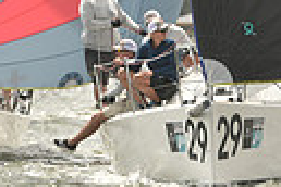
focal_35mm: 1797
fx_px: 14025
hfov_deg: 1.1
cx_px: 200
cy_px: -32
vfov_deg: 0.8
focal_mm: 400
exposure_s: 1/1250
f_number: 5.6
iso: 320
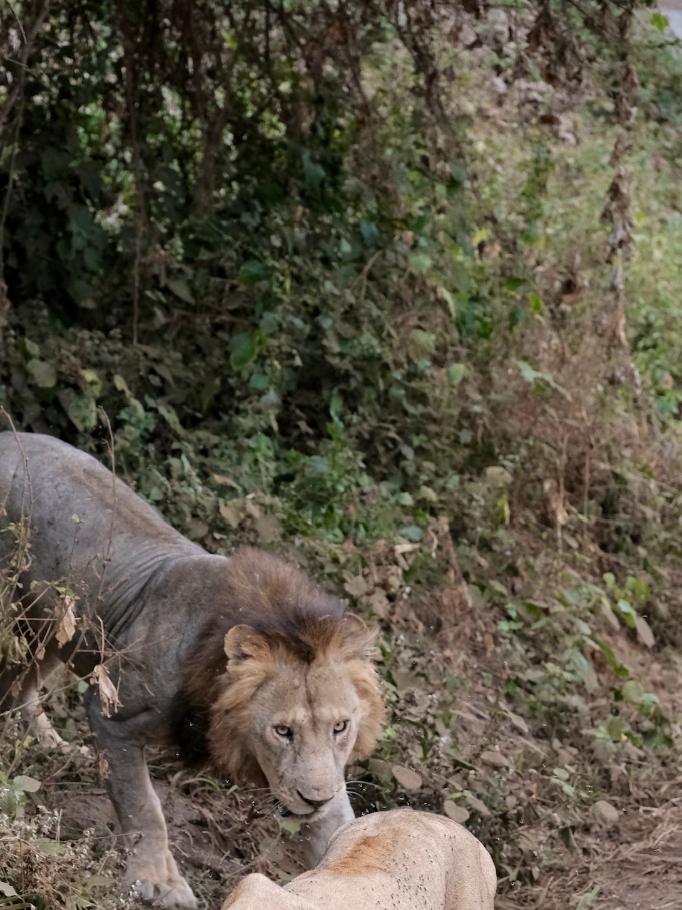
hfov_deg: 9.3
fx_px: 4204
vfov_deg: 12.3
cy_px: 682
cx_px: 216
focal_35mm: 160
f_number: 4
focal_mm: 70
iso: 2000
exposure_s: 1/1000
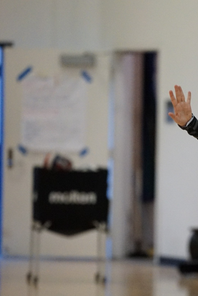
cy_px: 173
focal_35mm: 373
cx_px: 199
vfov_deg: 5.5
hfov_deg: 3.7
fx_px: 3073
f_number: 2.8
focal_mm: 180
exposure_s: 1/1000
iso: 6400
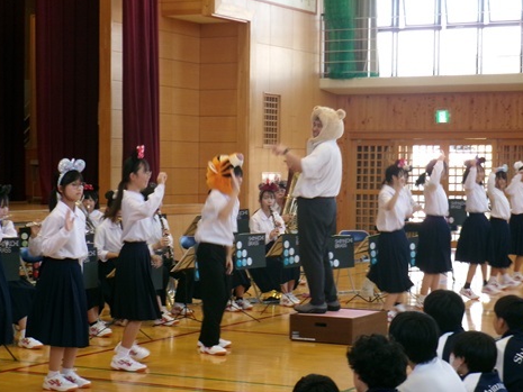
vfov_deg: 15.1
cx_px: 267
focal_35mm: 98
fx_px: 1481
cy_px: 192
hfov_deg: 20.0
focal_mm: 16.9
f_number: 5.8
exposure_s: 1/45
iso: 400
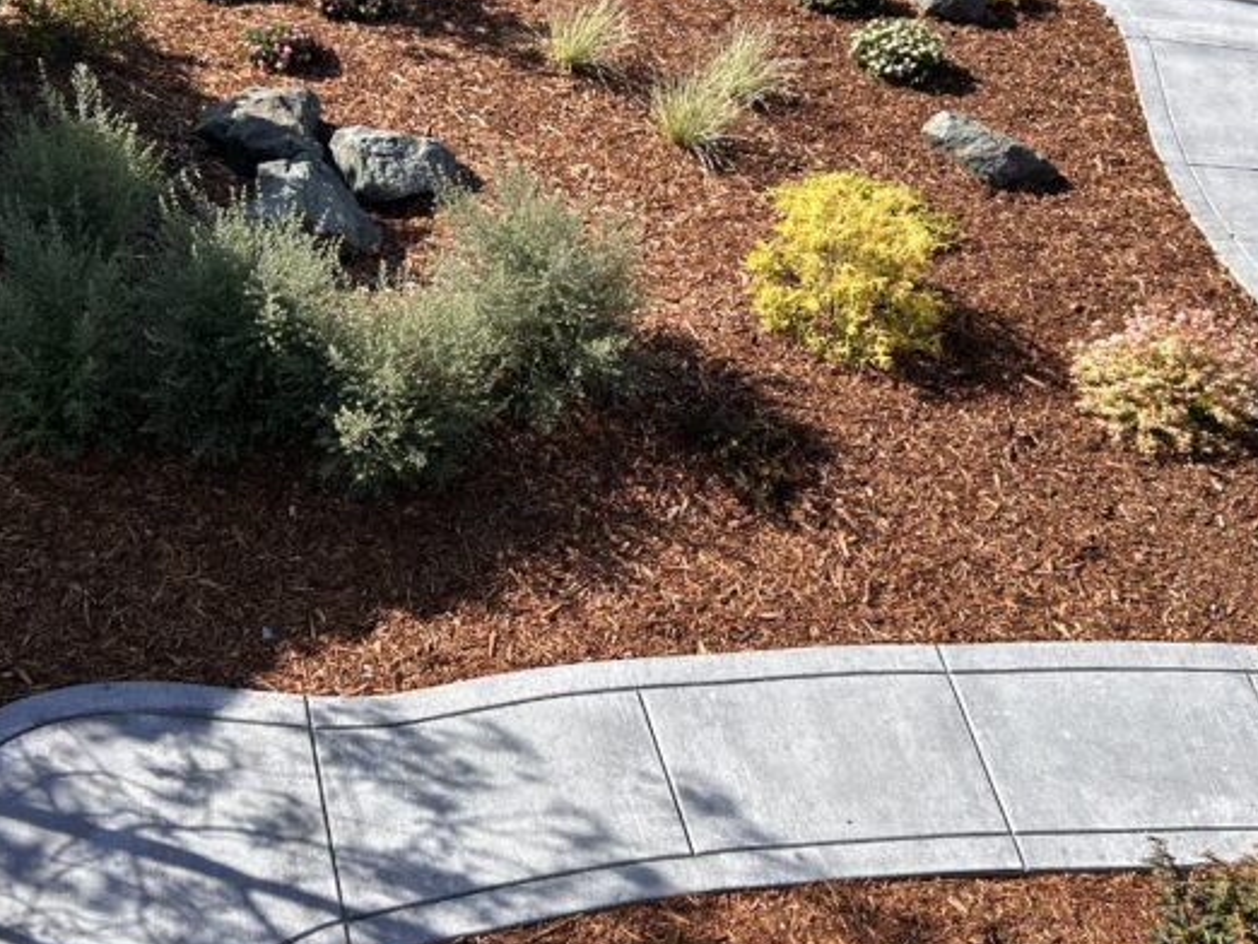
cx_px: 533
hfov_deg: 37.4
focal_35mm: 51
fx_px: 1854
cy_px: 395
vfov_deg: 28.5
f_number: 1.5
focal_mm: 5.7
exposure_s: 1/2513
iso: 50
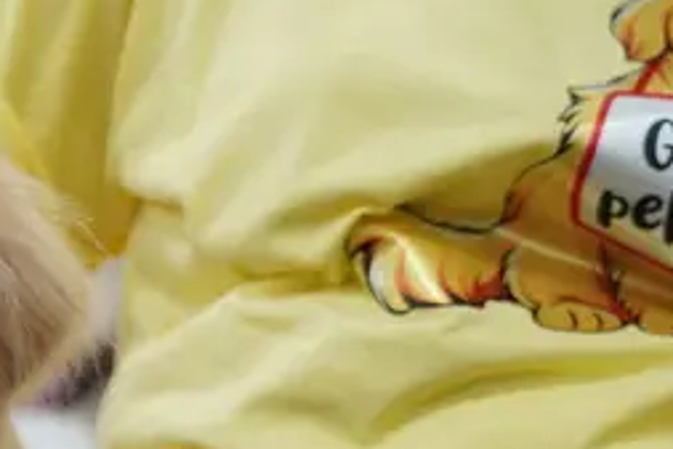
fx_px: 4228
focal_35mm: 226
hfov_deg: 8.9
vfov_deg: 6.0
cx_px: -314
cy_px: 563
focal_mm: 44.4
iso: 1600
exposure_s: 1/160
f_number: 2.8
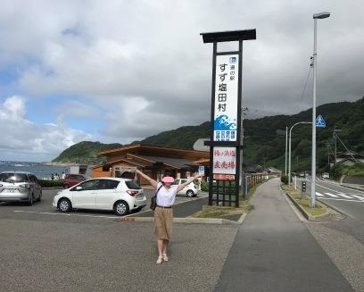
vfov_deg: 48.5
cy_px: 149
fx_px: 323
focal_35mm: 30
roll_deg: -2.7
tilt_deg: +4.4
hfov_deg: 58.7
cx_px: 171
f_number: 1.8
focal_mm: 3.99
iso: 20
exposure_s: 1/3195
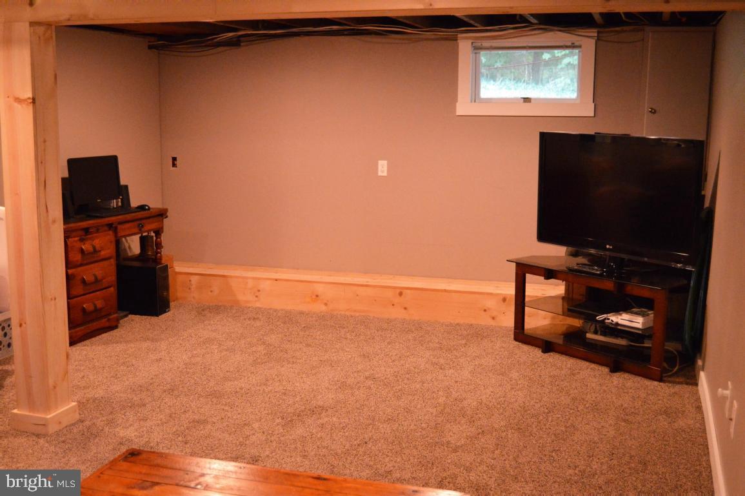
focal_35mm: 39
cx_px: 372
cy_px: 248
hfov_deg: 49.6
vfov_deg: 34.1
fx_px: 806
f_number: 4
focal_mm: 26
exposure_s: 1/60
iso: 3200
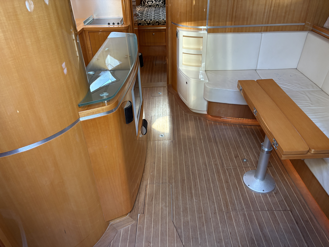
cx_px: 164
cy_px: 124
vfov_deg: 53.1
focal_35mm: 26
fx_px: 247
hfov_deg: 67.3
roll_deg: +1.0
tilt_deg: -31.8
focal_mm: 5.96
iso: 200
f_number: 1.6
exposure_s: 1/60
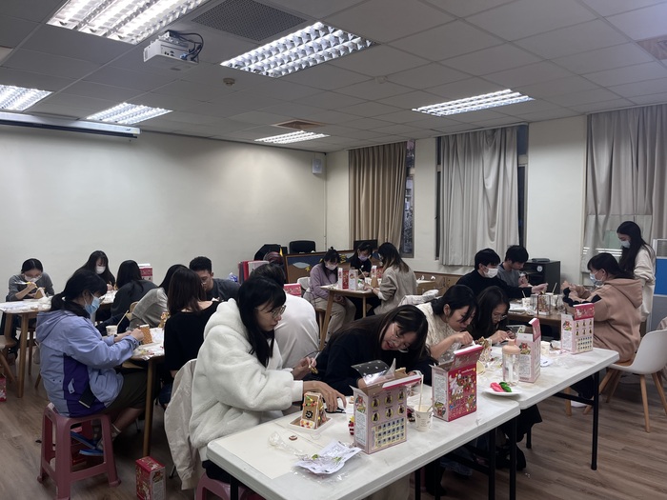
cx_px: 334
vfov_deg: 53.1
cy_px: 250
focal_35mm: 26
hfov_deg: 67.3
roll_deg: +0.5
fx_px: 501
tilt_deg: -2.9
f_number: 1.6
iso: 64
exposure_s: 1/120
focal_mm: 5.1
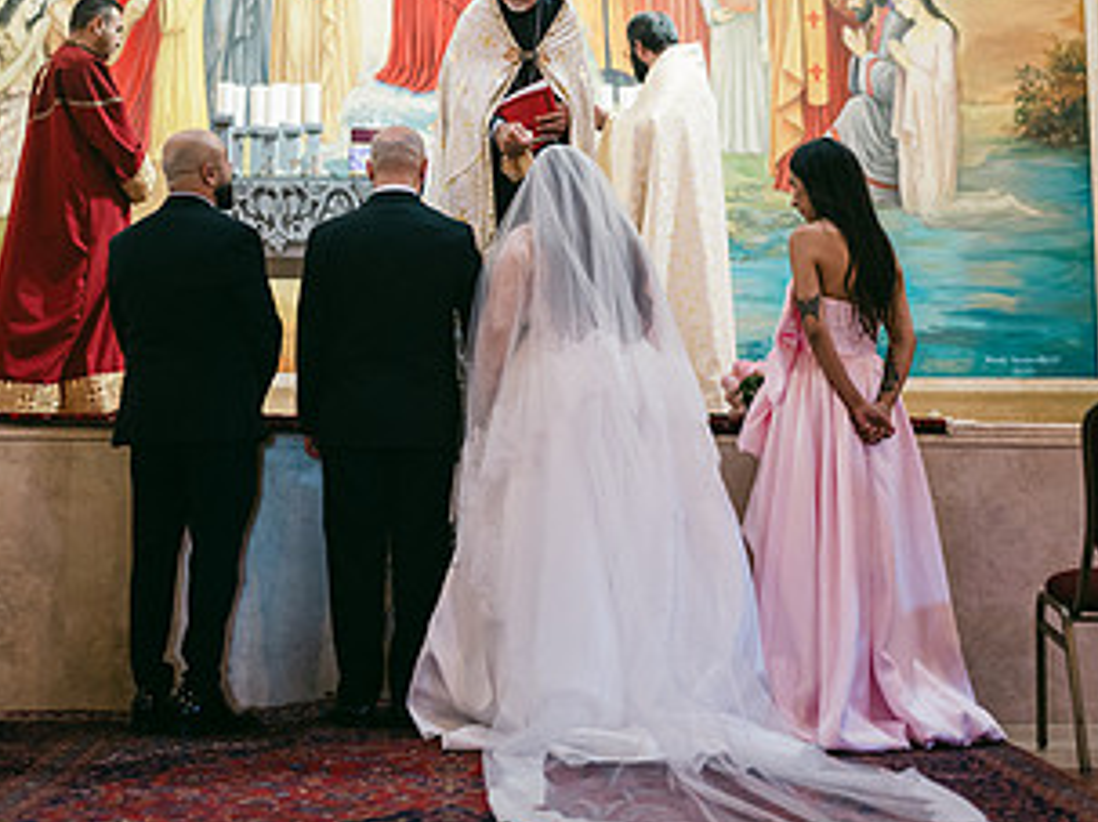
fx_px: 2061
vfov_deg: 22.2
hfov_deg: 29.8
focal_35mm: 65
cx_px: 471
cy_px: 154
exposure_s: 1/320
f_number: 1.2
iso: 800
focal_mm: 35
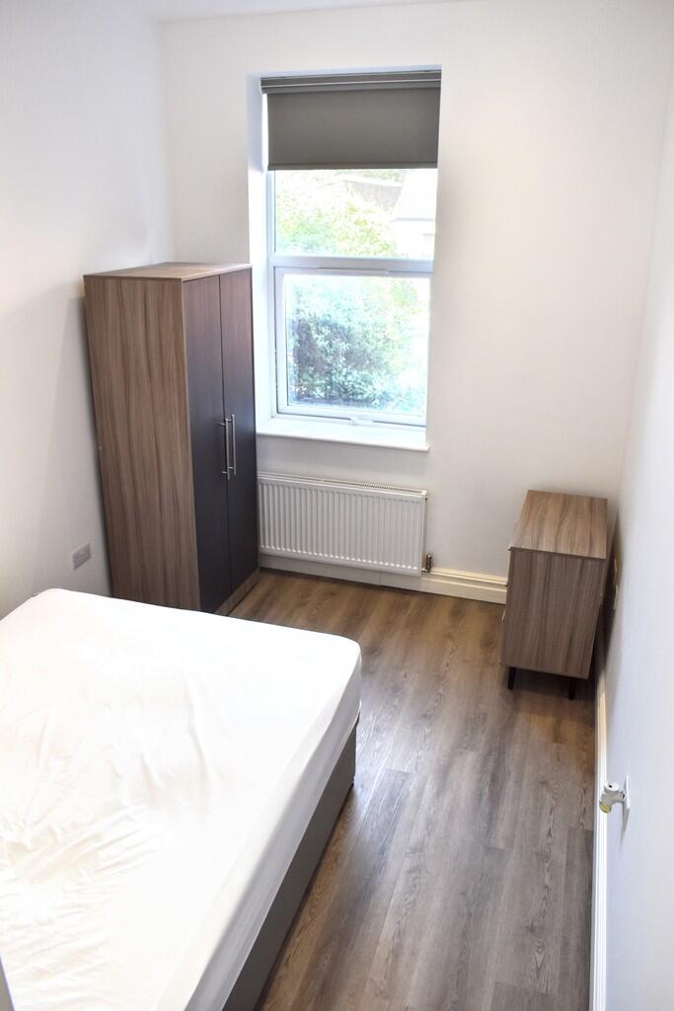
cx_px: 337
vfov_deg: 67.4
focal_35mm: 27
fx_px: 758
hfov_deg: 47.9
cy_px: 506
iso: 400
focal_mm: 18
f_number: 5.6
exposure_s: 1/125
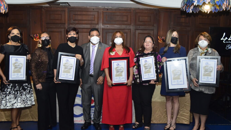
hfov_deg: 56.6
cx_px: 115
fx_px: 214
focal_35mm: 35
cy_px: 69
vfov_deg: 33.7
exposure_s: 1/100
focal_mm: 22
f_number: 5.6
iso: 2000
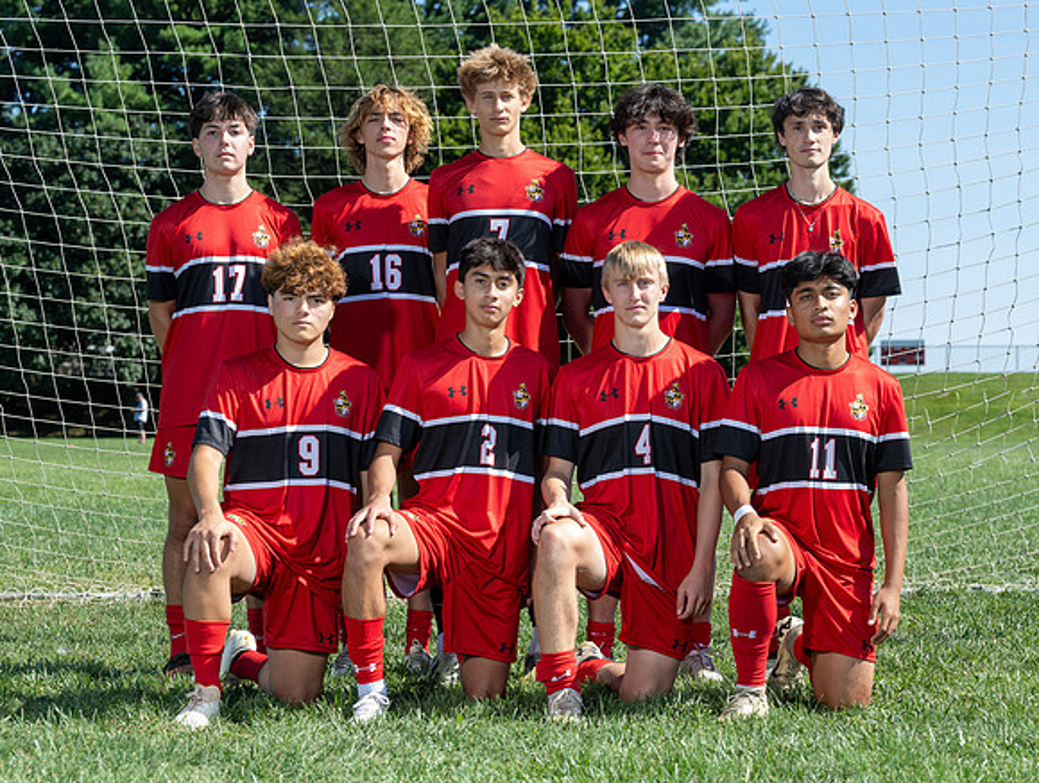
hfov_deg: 21.3
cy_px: 373
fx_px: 2757
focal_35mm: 92
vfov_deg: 16.2
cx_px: 559
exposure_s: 1/200
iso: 100
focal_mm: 70
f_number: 5.6
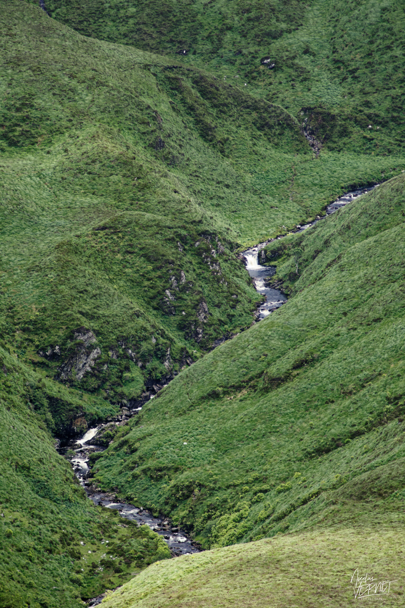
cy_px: 304
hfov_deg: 4.6
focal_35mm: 300
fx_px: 5061
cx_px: 202
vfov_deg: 6.9
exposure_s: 1/2000
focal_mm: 200
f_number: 5.6
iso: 800
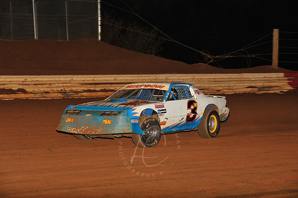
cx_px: 149
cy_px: 99
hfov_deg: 19.5
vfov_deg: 13.0
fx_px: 869
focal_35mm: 105
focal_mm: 105
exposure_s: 1/320
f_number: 6.3
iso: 800
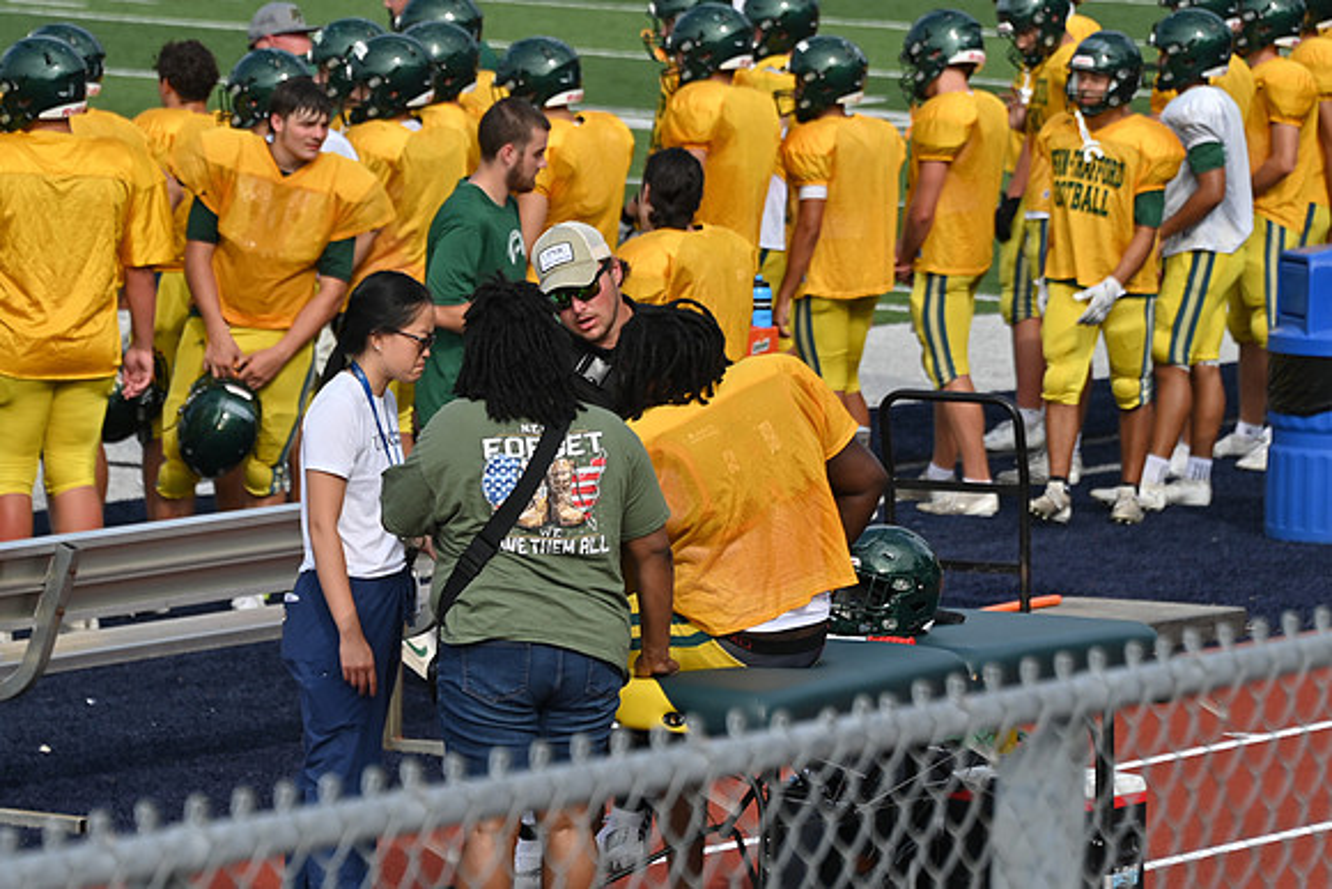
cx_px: 666
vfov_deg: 5.1
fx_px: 9992
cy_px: 444
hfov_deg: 7.6
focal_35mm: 270
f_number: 5.6
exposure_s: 1/800
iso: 140
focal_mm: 180
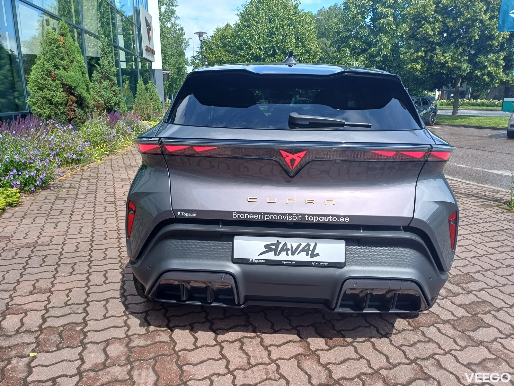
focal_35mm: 25
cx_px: 257
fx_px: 371
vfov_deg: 54.9
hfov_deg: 69.4
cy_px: 193
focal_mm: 4.65
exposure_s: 1/686
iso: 50
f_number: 1.8
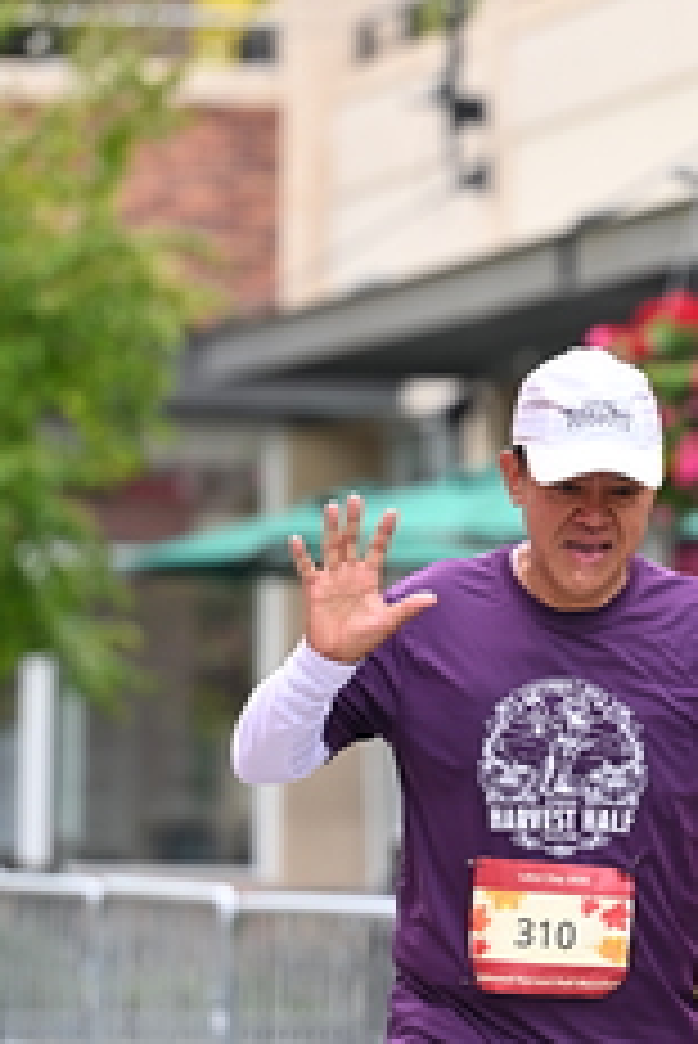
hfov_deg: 4.8
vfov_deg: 7.2
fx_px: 8247
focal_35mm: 284
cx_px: 741
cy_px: 706
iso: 640
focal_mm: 120
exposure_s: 1/1600
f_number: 2.8
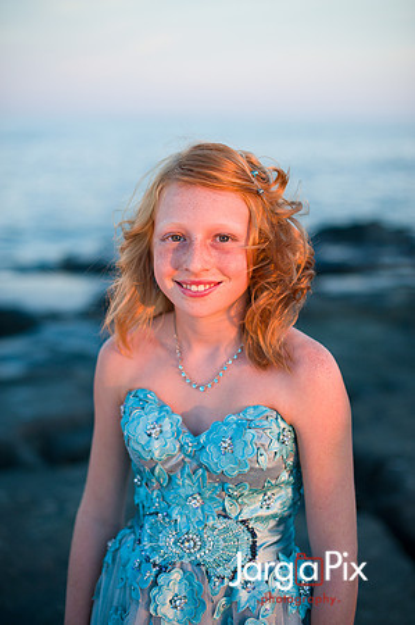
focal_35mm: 50
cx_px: 208
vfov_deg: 39.6
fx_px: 867
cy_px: 312
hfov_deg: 26.9
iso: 160
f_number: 2
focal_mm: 50
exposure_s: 1/400
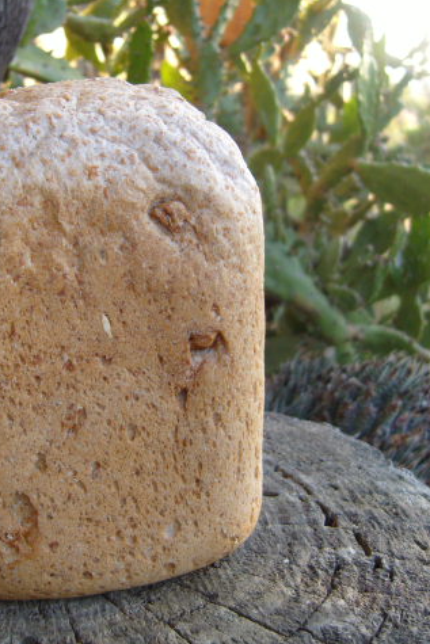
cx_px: 126
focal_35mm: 49
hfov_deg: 27.3
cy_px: 320
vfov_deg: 40.3
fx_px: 877
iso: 80
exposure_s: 1/90
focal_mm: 7.4
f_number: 2.8
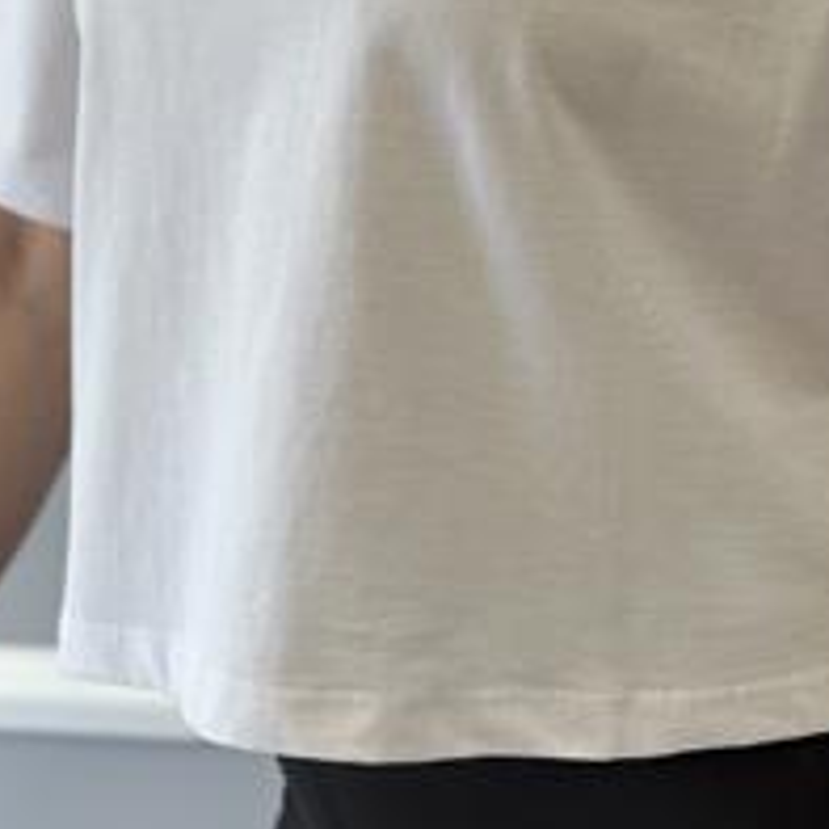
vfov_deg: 15.4
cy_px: 130
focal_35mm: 112
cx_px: 568
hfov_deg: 15.5
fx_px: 3035
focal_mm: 6.86
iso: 80
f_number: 1.78
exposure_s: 1/303
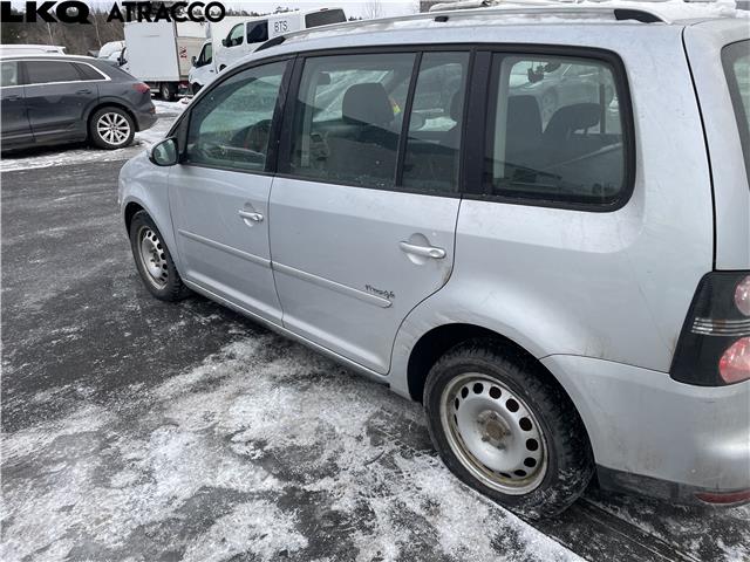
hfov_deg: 67.3
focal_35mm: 26
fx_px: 563
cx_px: 375
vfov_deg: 53.1
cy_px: 281
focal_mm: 4.2
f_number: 1.6
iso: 32
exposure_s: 1/251
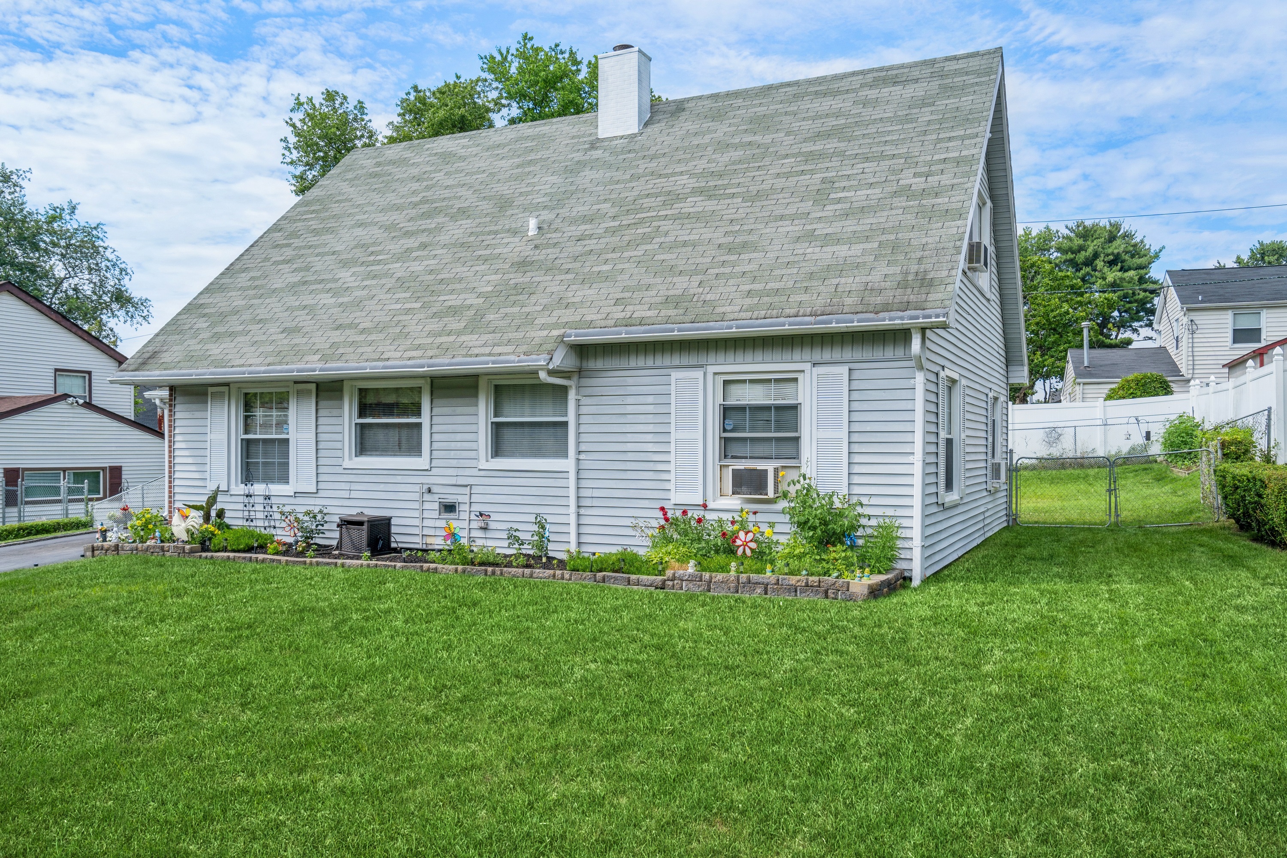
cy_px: 429
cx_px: 644
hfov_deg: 67.4
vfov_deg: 47.9
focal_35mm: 27
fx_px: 965
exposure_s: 1/200
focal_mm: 27
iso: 200
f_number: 11
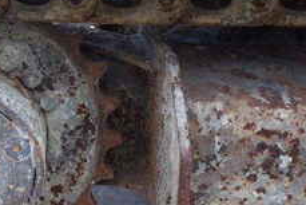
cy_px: 60
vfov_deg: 22.2
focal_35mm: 61
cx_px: 49
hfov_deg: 31.8
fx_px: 519
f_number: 4.2
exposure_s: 1/500
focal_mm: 5
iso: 250
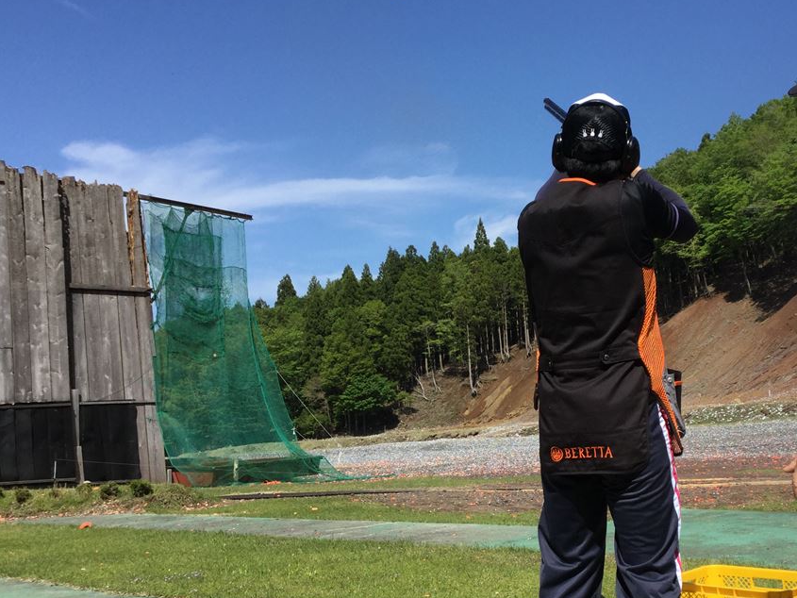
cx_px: 534
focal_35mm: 44
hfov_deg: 42.3
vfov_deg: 32.7
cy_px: 383
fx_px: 1013
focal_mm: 3.3
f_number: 2.4
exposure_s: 1/1235
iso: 25
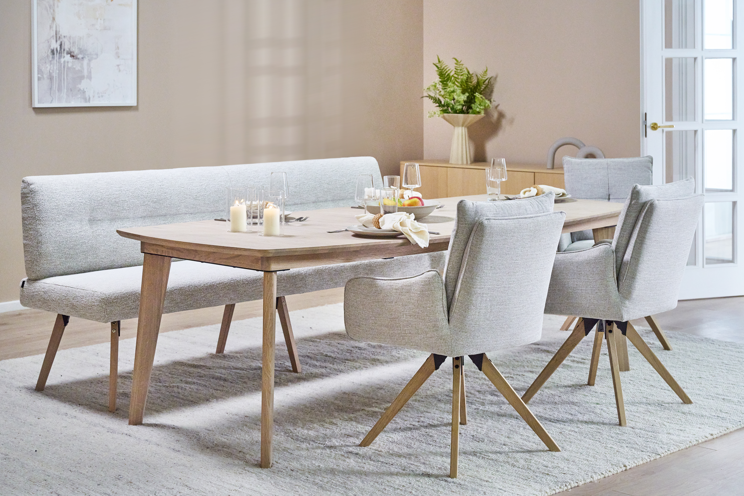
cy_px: 248
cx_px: 372
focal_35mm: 59
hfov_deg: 33.9
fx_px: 1219
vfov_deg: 23.0
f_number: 7.1
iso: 1000
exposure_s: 1/320
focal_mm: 59
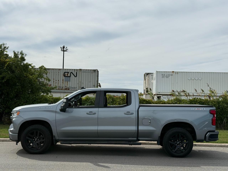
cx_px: 114
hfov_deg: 39.7
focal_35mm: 48
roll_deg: -1.4
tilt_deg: +3.3
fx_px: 316
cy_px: 86
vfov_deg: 30.3
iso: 64
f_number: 1.78
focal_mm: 6.76
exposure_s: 1/11364
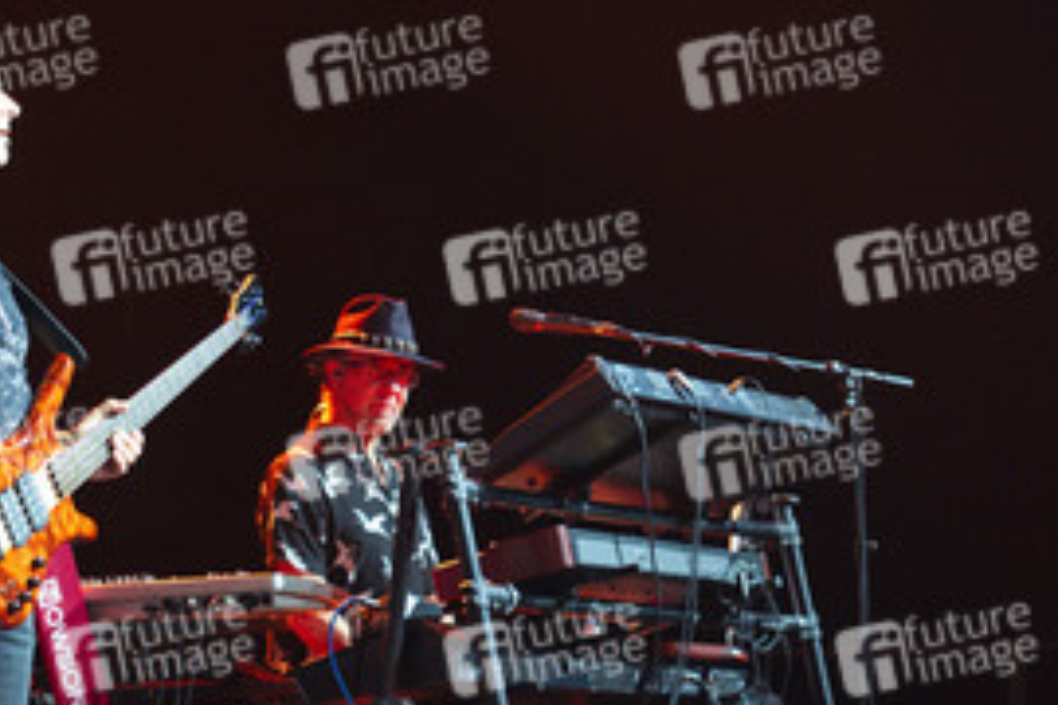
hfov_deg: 15.8
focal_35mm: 130
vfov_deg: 10.5
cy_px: 552
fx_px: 3820
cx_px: 439
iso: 3200
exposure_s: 1/60
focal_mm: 78
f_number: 2.8
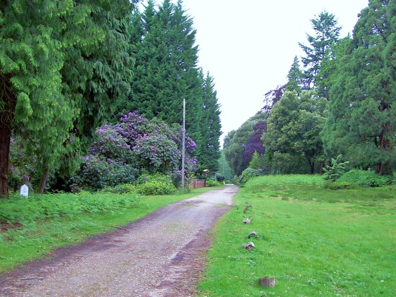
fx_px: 503
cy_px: 143
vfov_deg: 32.9
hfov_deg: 42.9
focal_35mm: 44
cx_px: 191
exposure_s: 1/144
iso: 80
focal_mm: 6
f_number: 2.7
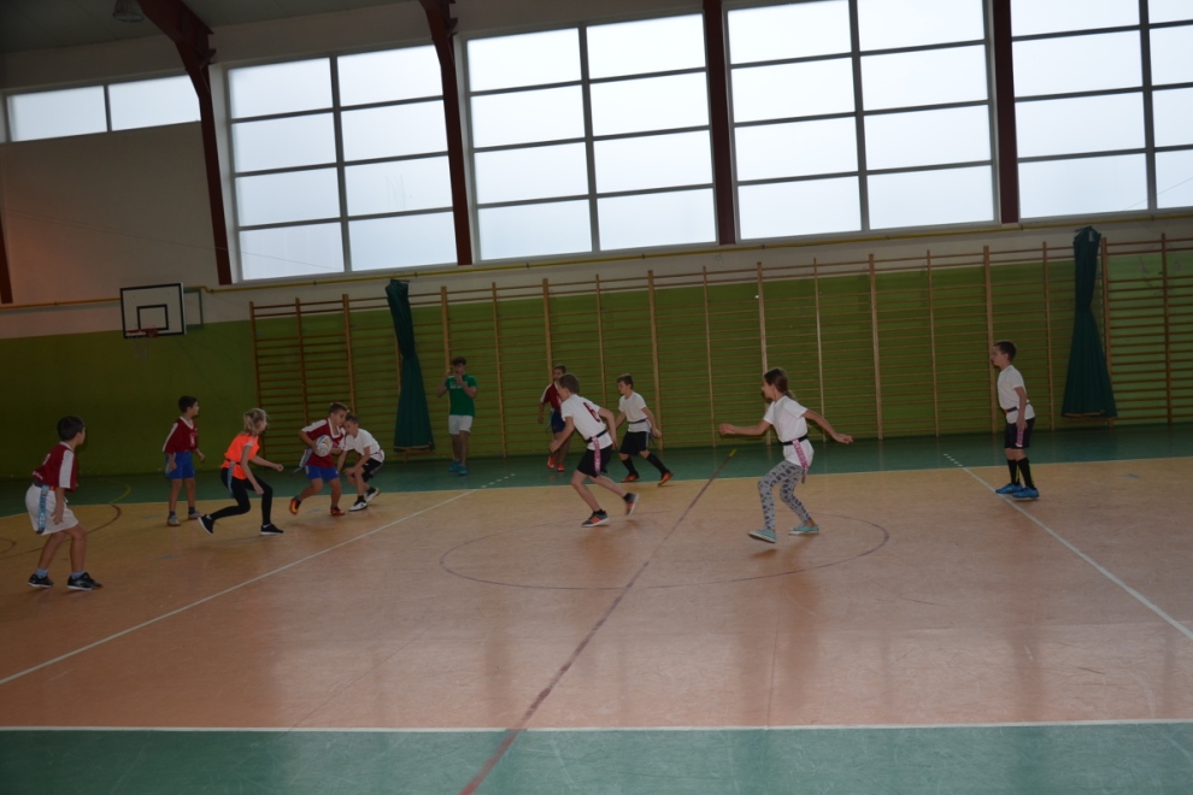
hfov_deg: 57.9
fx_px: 1077
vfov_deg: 40.5
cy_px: 407
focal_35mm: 33
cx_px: 610
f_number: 3.8
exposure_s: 1/125
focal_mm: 21
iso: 200
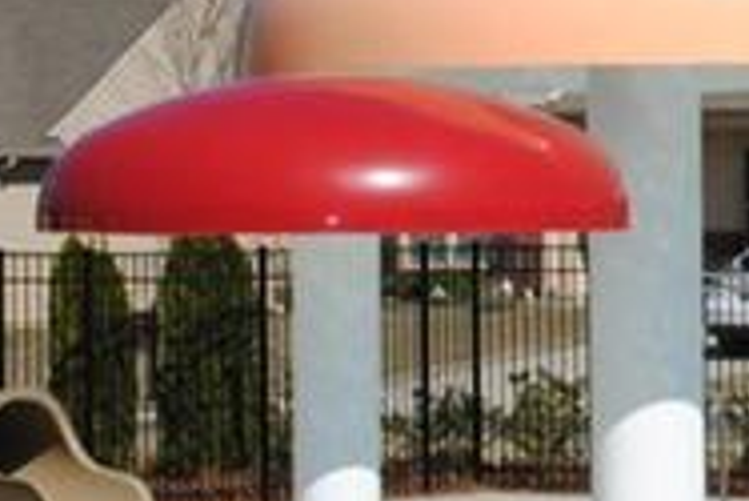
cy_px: 64
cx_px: 1182
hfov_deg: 9.3
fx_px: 4435
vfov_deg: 6.5
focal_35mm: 213
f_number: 20
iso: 200
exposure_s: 1/200
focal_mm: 26
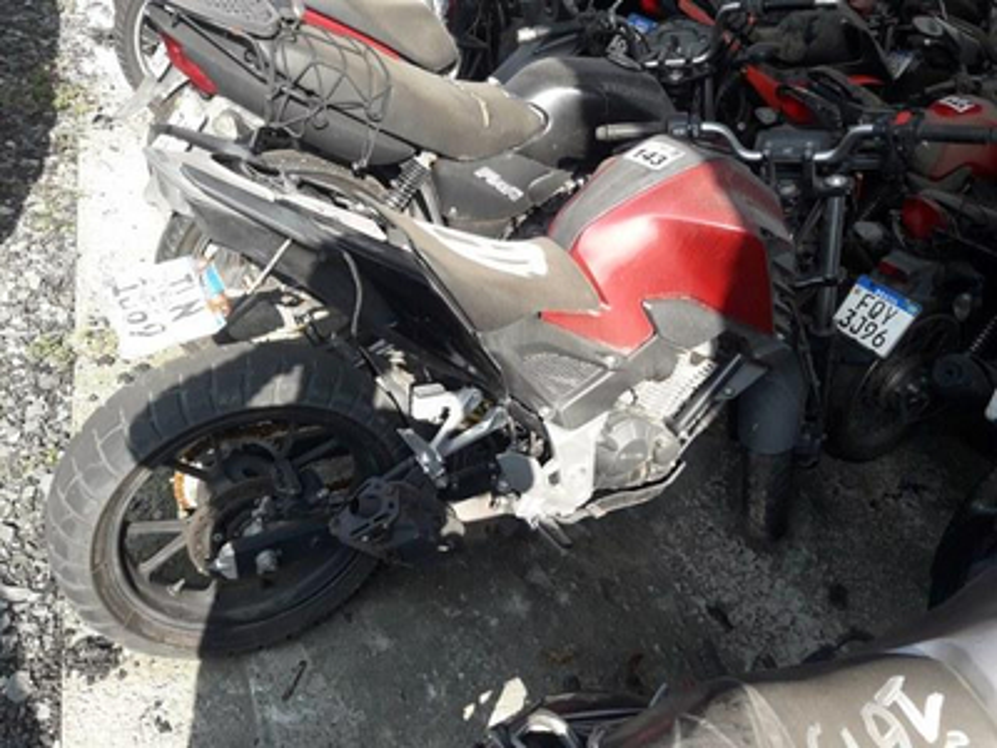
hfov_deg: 63.4
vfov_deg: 49.7
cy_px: 374
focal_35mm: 28
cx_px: 498
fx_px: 806
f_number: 1.9
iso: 40
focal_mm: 3.7
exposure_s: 1/402
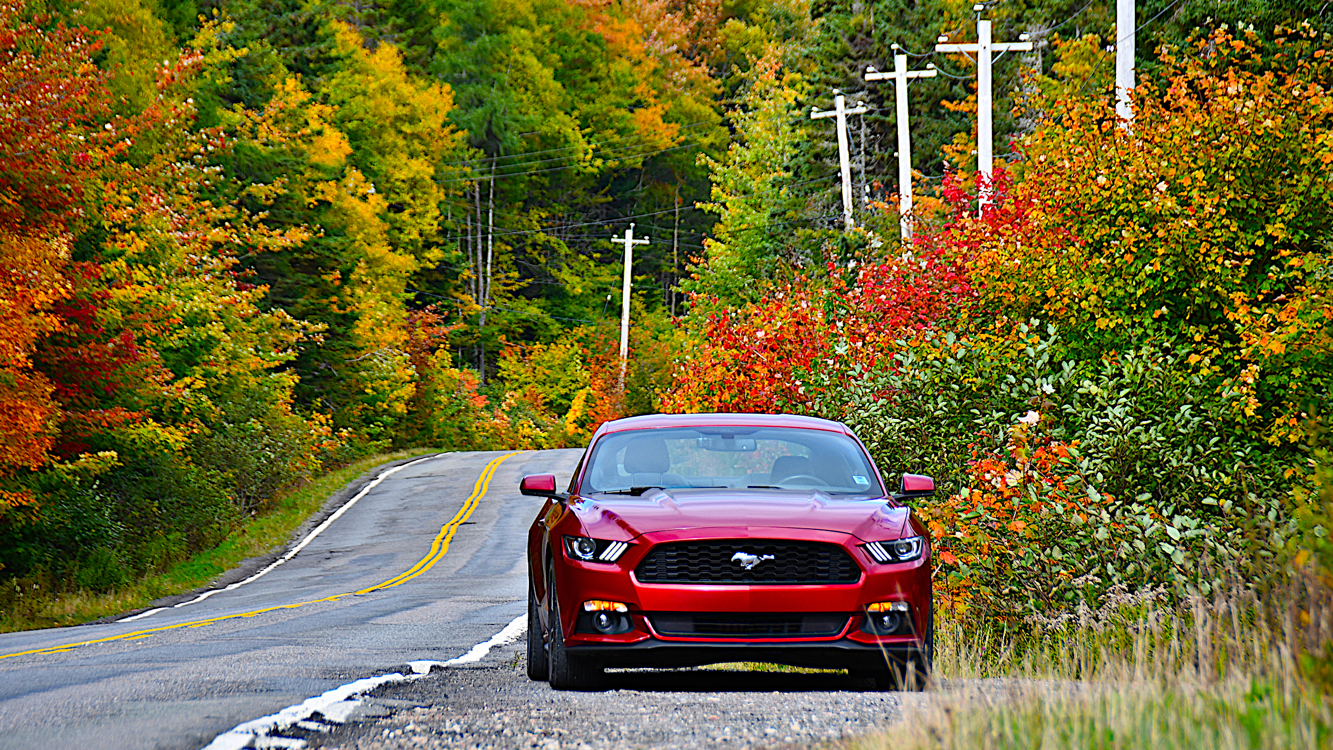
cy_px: 332
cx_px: 668
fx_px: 8623
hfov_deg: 8.8
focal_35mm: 244
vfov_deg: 5.0
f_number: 6
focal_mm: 155
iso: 100
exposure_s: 1/200
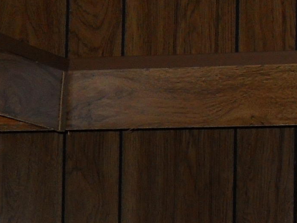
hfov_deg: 13.3
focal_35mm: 147
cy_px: 239
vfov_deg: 10.0
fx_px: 1261
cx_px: 294
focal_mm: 6.3
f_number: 2.8
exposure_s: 1/45
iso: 100
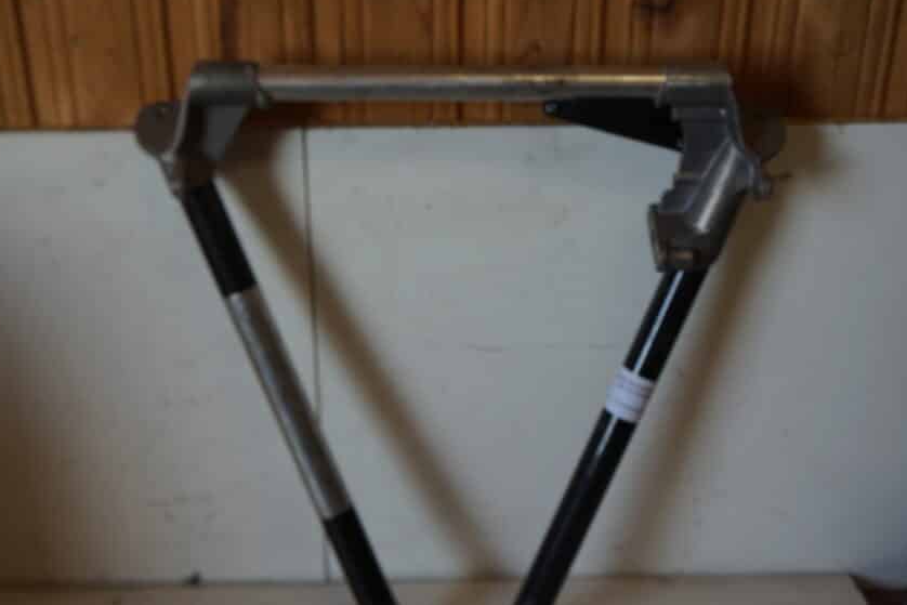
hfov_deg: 44.5
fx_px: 1109
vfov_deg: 30.5
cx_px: 433
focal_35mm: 44
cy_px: 339
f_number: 4
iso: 100
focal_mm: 24
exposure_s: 1/80
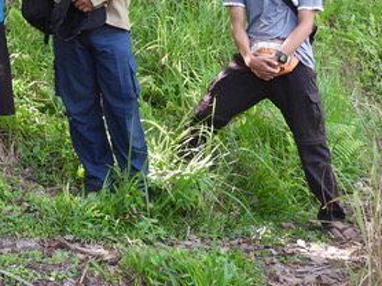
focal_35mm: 76
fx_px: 838
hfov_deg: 24.7
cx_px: 16
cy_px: -11
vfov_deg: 18.8
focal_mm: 5.9
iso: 100
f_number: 3.2
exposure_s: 1/50
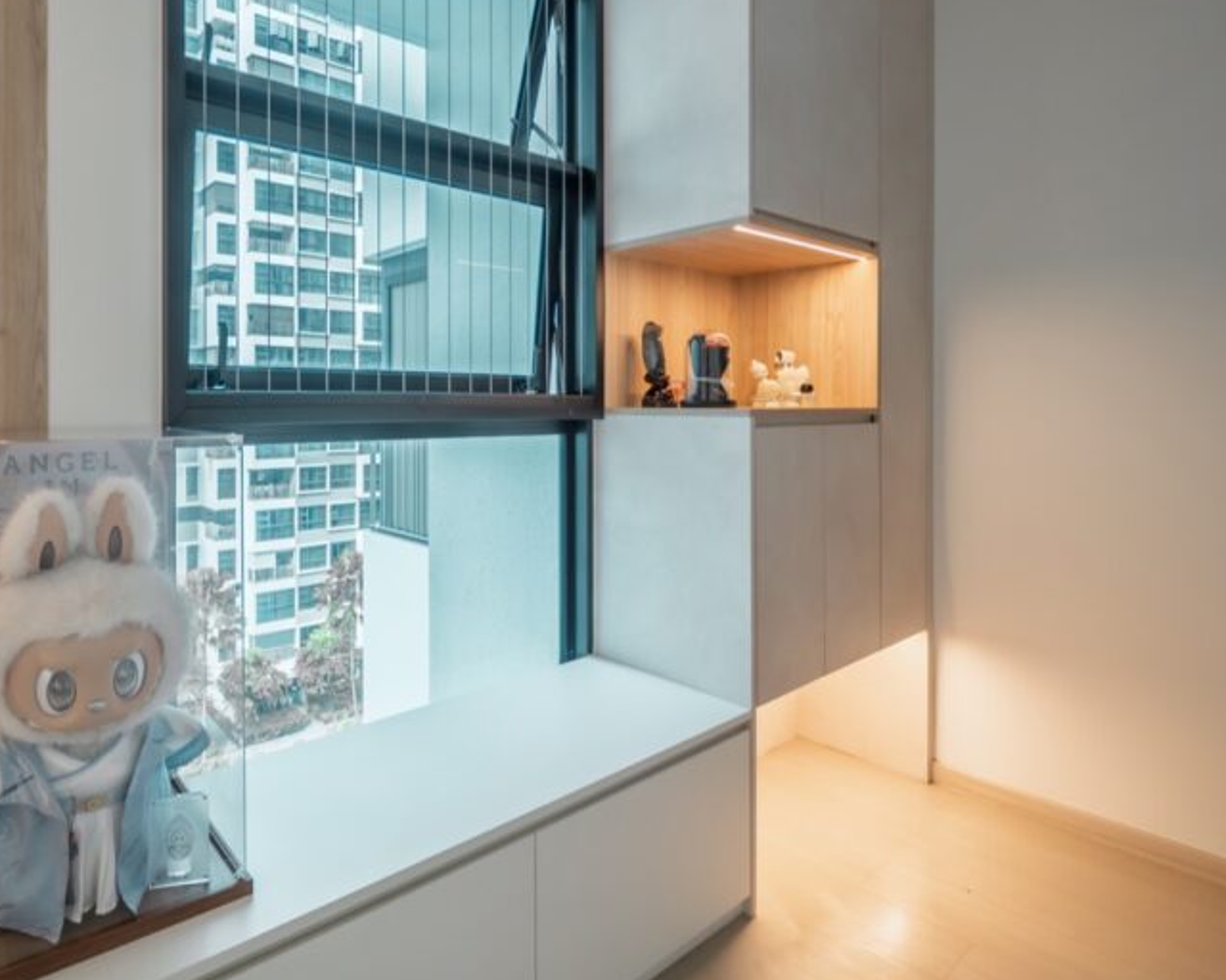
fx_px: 653
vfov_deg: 72.9
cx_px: 431
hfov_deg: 84.0
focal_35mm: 18
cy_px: 383
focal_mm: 12
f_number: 4
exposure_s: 1/80
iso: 200
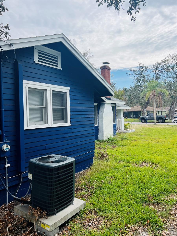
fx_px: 177
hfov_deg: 53.1
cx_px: 88
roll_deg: +0.3
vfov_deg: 67.3
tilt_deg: -1.0
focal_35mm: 26
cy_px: 118
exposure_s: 1/3460
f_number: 1.5
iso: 50
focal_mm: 5.7
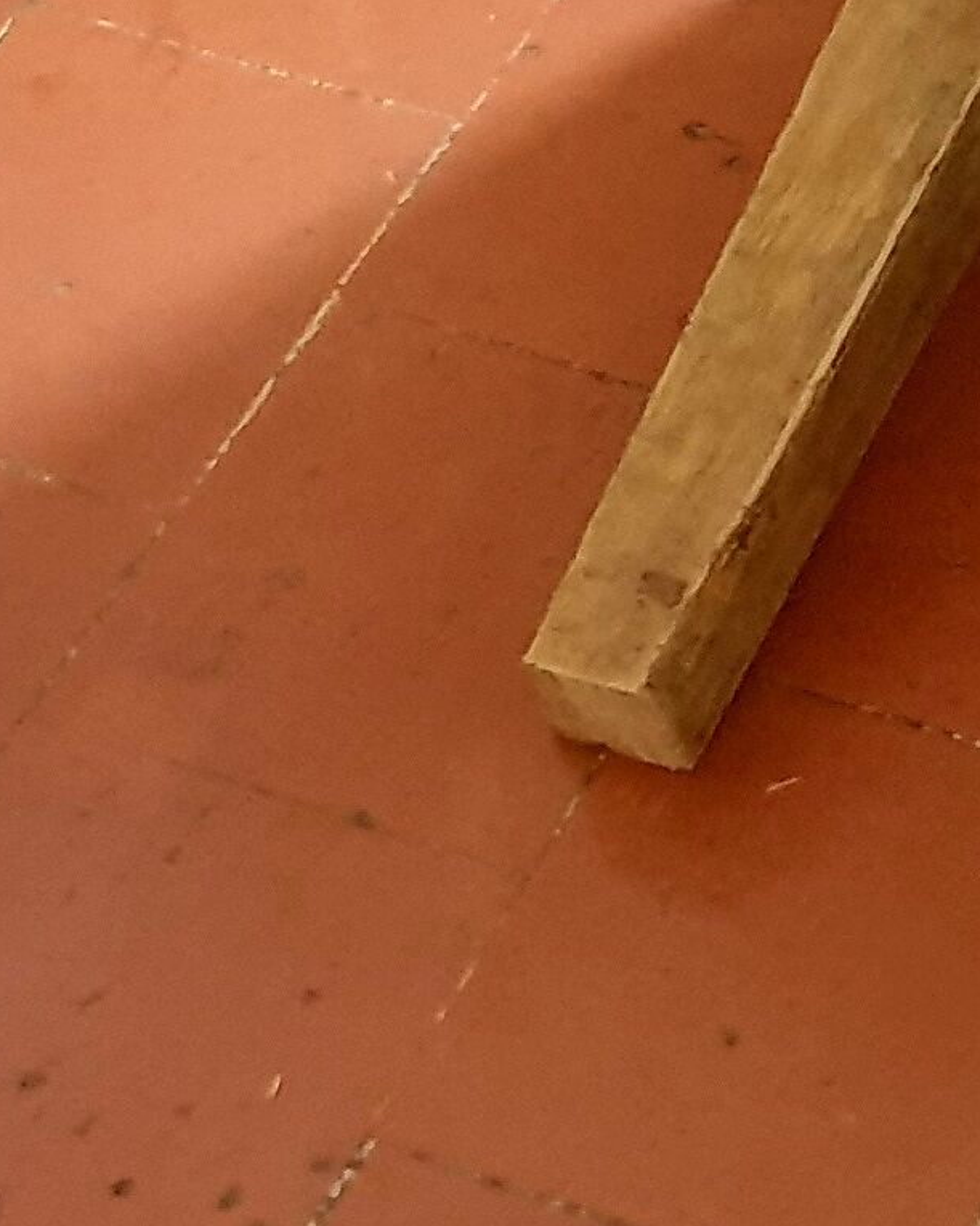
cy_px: -903
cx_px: 1766
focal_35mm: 134
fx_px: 4859
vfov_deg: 13.1
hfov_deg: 10.8
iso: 250
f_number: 1.5
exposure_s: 1/33
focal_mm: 4.3
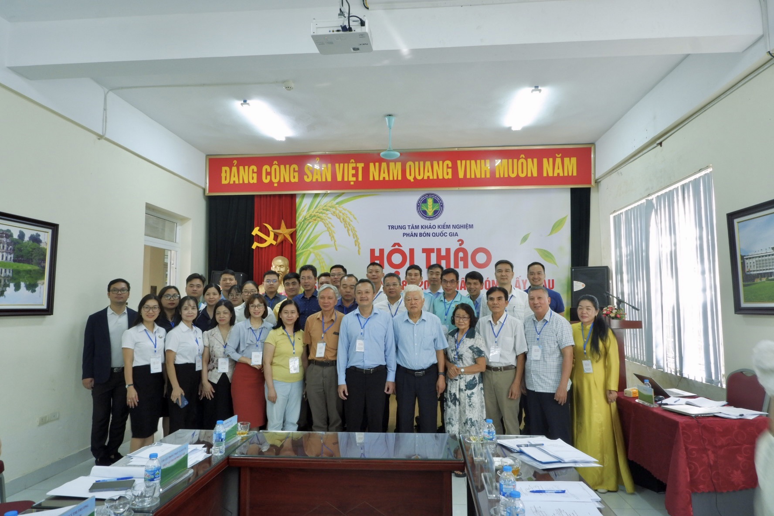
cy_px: 258
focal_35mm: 23
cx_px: 387
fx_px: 494
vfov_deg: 55.1
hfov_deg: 76.1
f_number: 13
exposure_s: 1/12
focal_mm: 15
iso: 1250
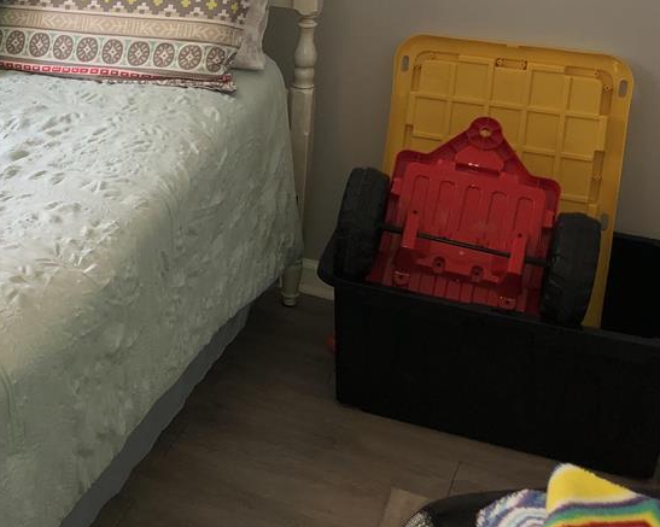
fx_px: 1249
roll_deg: +0.1
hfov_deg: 27.9
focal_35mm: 64
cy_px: 75
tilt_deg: -19.7
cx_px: 5
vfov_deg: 23.3
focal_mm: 3.99
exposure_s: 1/19
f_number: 1.8
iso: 20
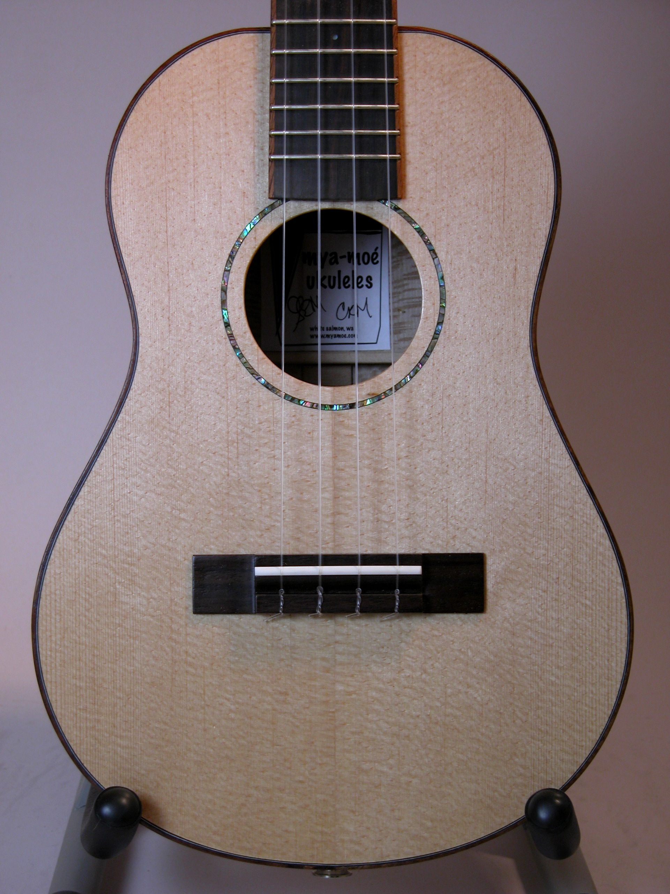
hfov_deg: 17.2
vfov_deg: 22.8
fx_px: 2219
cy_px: 447
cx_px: 335
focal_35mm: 86
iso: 100
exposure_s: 1/99.8
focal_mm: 22.3
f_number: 3.5
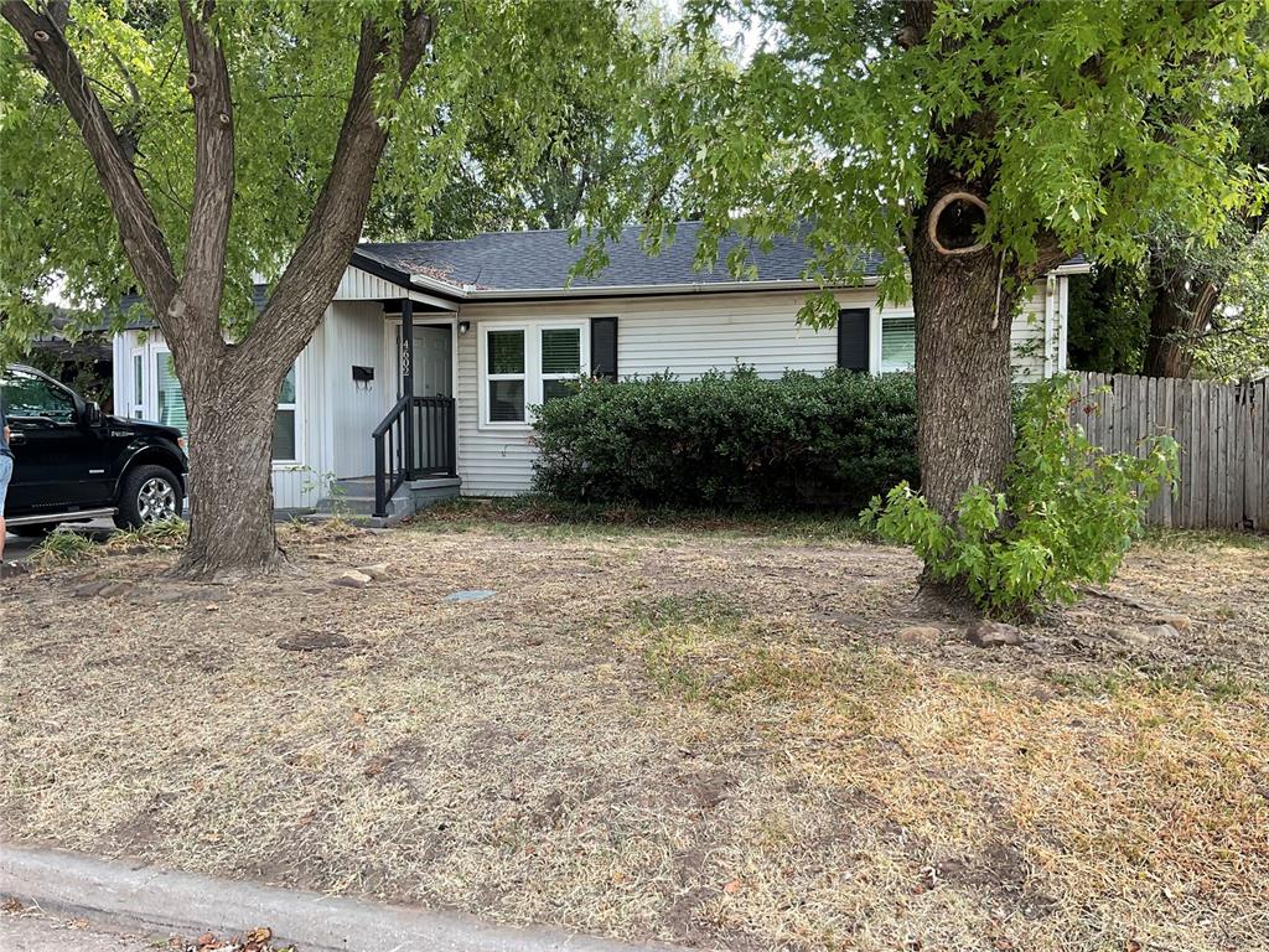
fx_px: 1063
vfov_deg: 48.2
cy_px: 476
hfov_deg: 61.7
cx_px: 634
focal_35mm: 29
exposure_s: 1/128
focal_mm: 3
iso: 16
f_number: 1.8
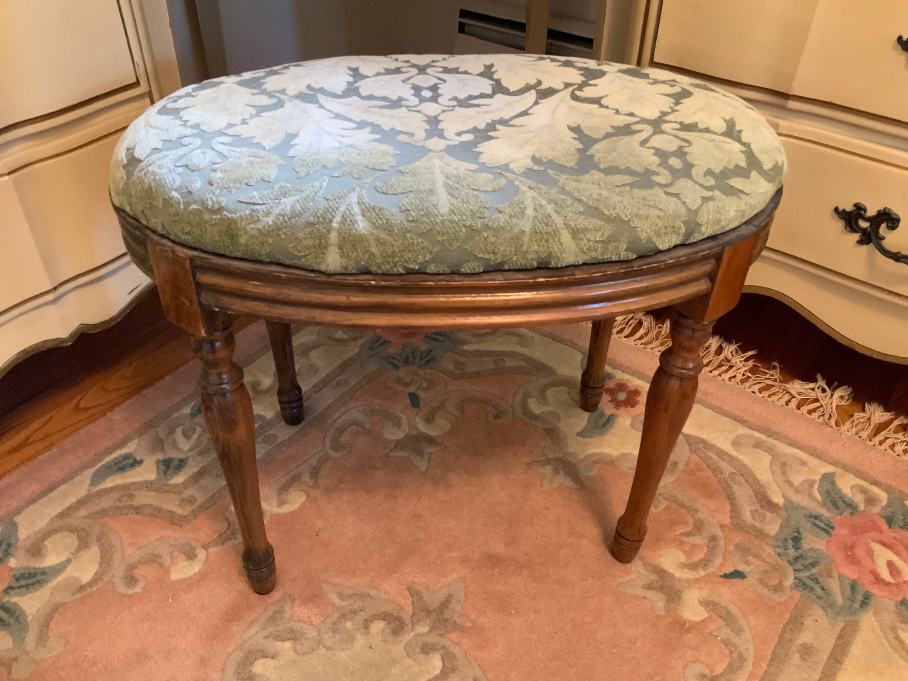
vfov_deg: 48.2
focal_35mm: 29
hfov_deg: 61.7
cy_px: 340
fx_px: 761
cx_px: 454
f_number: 1.8
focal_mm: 3
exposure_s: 1/40
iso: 200
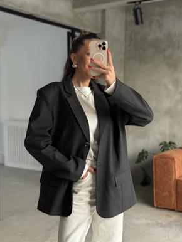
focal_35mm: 53
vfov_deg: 36.1
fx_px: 371
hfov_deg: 27.6
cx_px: 90
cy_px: 119
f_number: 1.78
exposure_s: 1/48
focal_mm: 6.76
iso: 250
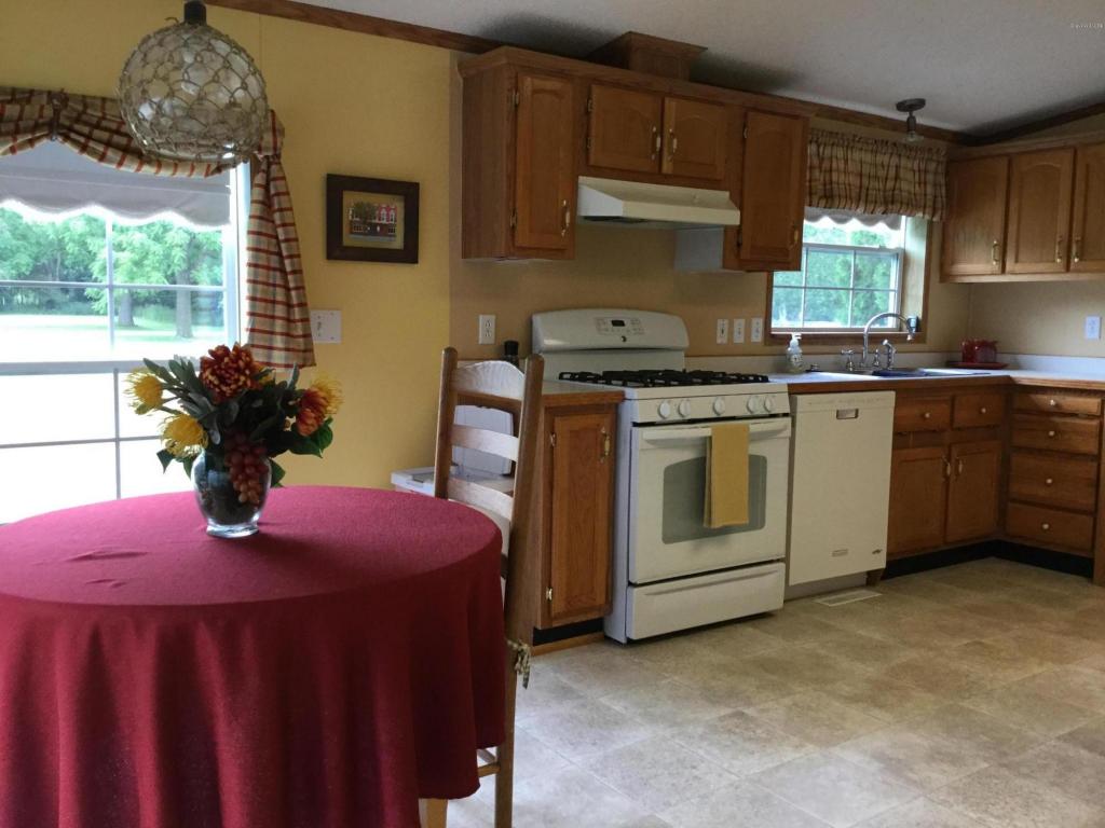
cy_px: 414
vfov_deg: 45.4
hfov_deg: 58.4
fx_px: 990
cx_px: 552
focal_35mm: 31
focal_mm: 3.3
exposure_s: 1/30
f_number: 2.4
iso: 40
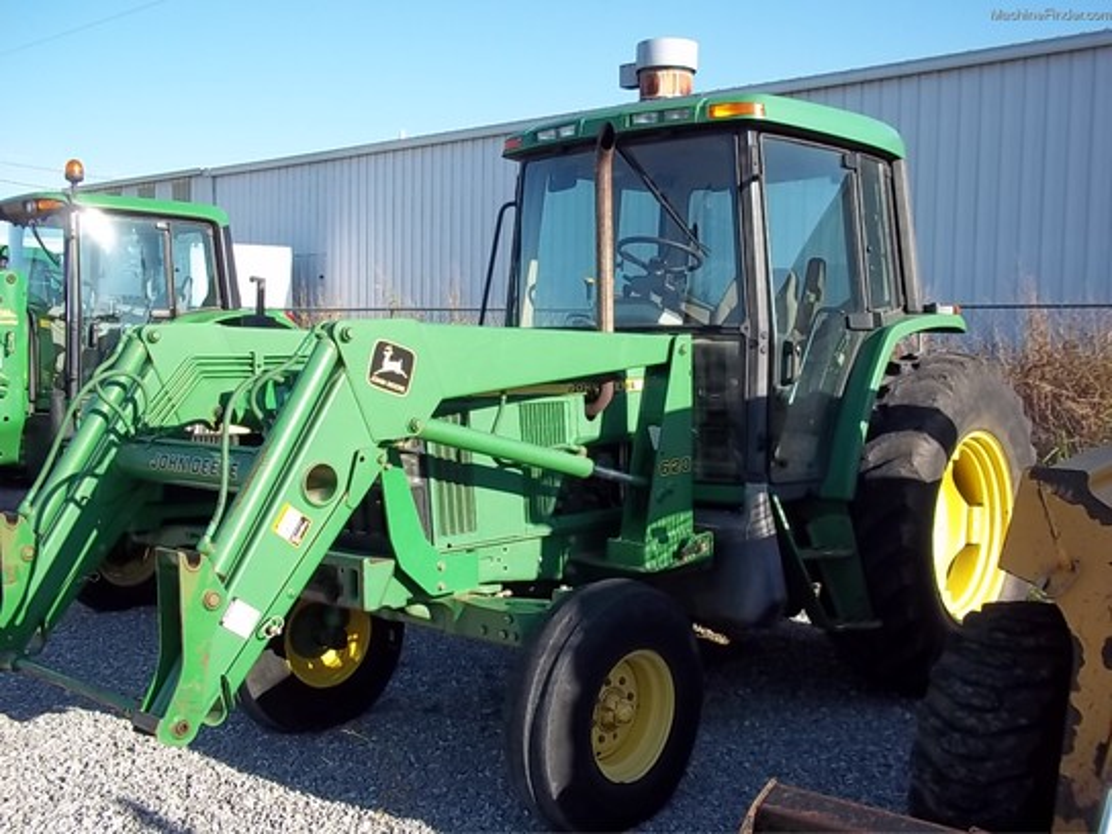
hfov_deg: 51.4
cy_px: 417
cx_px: 556
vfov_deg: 39.7
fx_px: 1156
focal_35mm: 36
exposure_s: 1/500
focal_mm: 6.5
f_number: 3.1
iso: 80
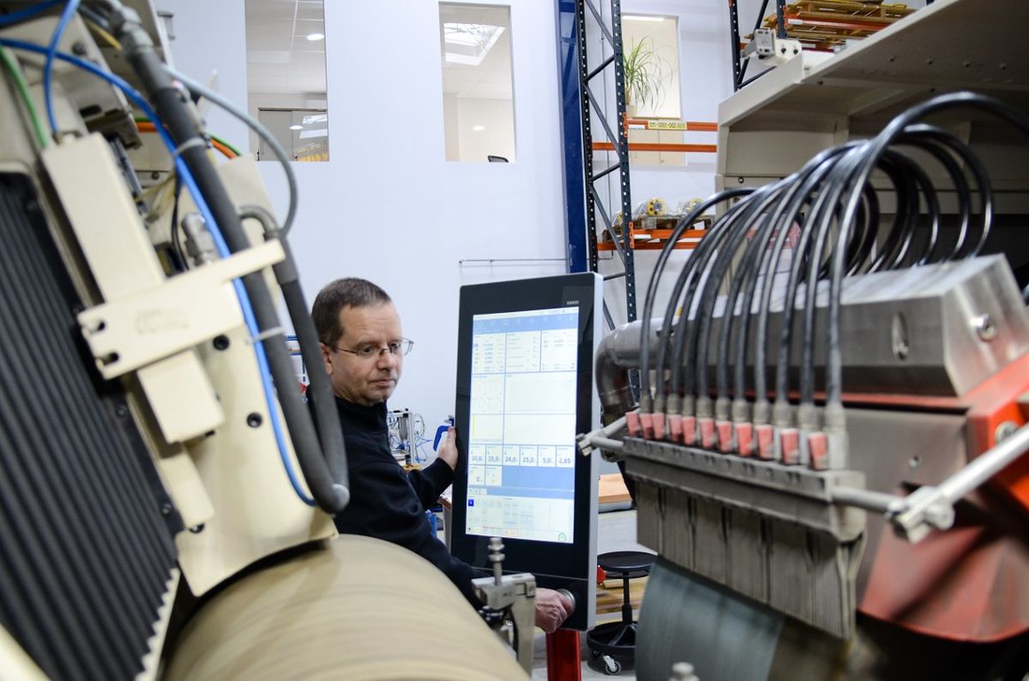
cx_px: 514
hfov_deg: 59.6
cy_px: 340
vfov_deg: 41.5
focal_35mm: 32
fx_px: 898
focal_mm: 21
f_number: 3
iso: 400
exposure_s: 1/50
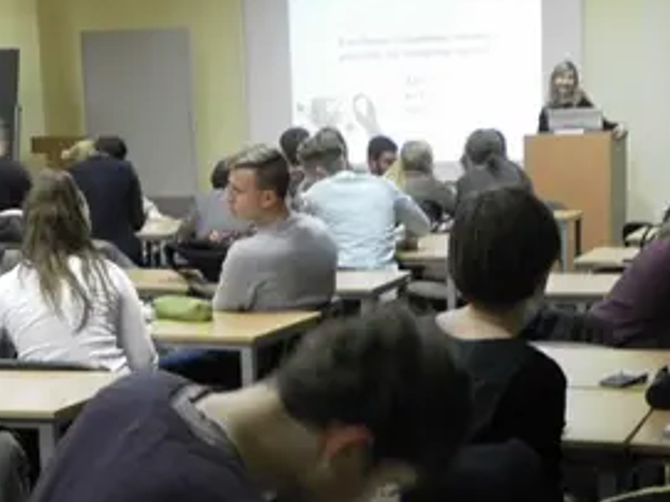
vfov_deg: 19.4
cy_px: 299
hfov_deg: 25.7
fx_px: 1470
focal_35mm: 76
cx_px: 376
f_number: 3.2
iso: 200
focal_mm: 8.2
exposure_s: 1/10
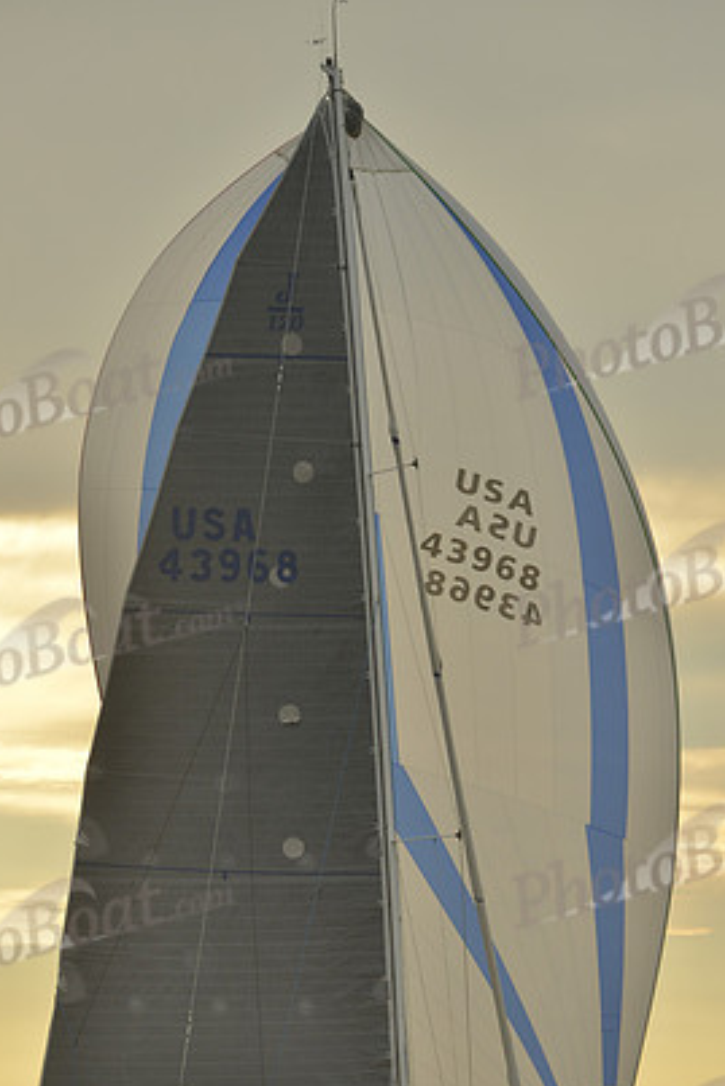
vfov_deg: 12.3
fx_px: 5040
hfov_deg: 8.2
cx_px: 373
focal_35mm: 167
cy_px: 757
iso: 400
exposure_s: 1/1250
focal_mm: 116
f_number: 5.6
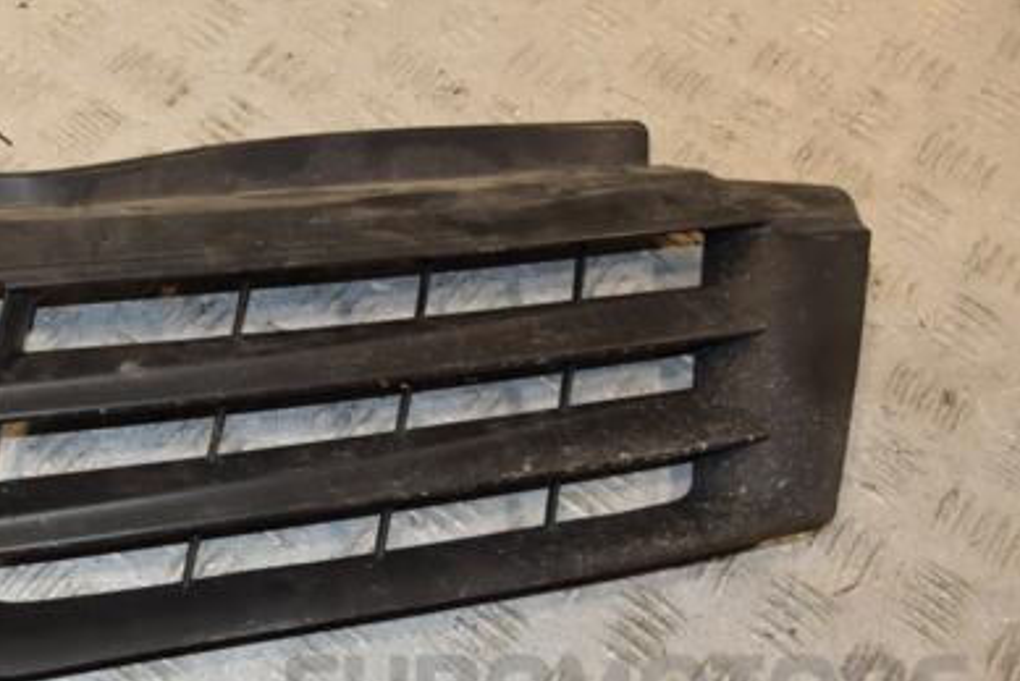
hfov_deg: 33.8
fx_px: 1638
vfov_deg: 23.5
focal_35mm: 58
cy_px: 346
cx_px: 236
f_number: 8
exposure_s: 1/200
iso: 800
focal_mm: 25
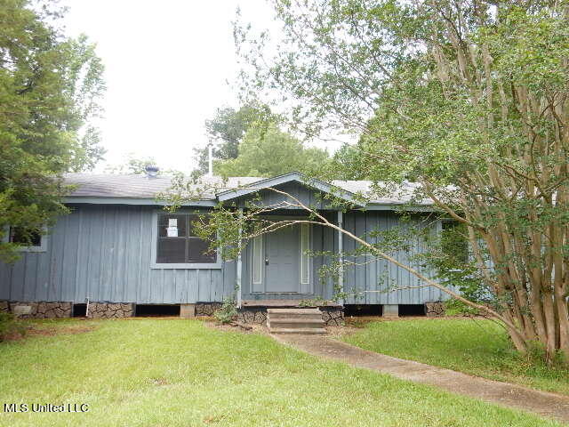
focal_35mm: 30
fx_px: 493
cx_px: 284
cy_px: 214
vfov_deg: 46.8
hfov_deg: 60.0
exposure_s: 1/200
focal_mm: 5.4
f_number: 4
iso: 125
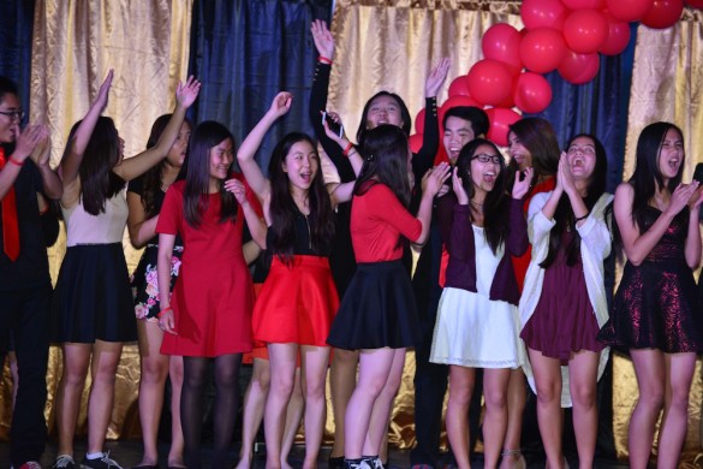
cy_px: 234
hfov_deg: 15.2
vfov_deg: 10.2
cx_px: 352
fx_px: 2636
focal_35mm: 135
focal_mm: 135
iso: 2000
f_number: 4.8
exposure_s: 1/160
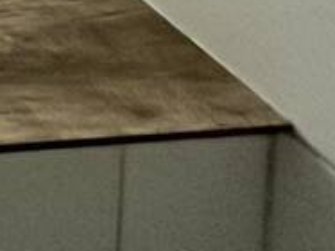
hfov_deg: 11.3
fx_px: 1045
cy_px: -690
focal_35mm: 108
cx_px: -663
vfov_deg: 8.6
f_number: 2.2
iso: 160
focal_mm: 2.22
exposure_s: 1/99
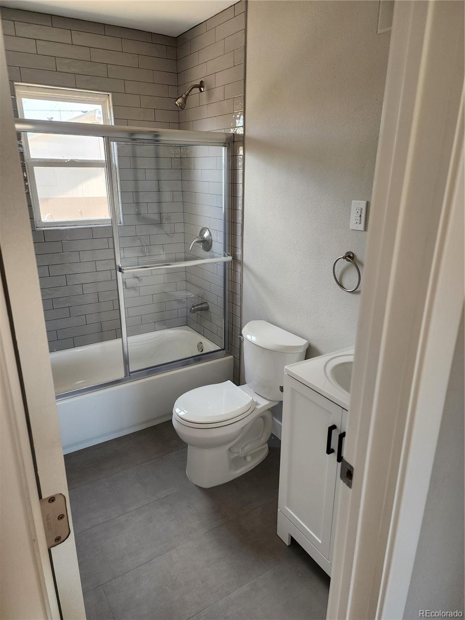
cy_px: 310
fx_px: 412
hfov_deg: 58.9
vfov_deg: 73.9
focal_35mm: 23
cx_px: 232
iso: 160
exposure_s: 1/180
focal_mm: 6.4
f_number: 1.8
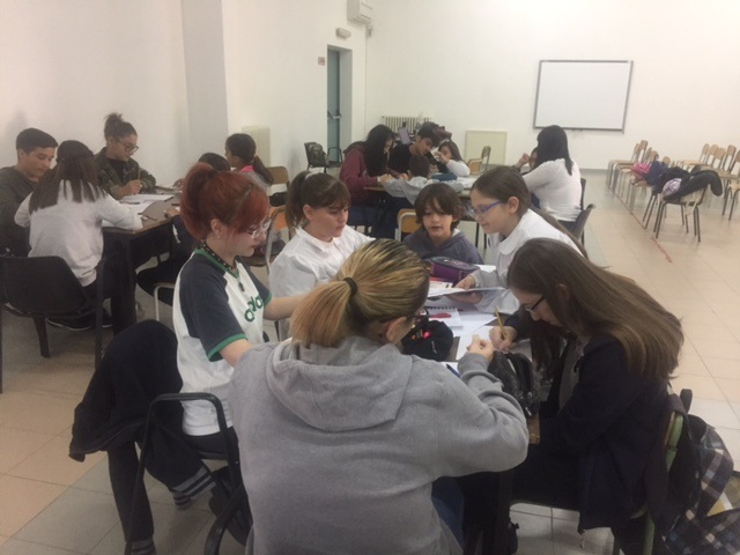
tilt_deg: -17.0
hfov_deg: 61.7
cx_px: 370
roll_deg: -1.5
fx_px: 620
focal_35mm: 29
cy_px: 278
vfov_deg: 48.2
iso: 200
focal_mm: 4.15
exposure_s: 1/33
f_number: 2.2
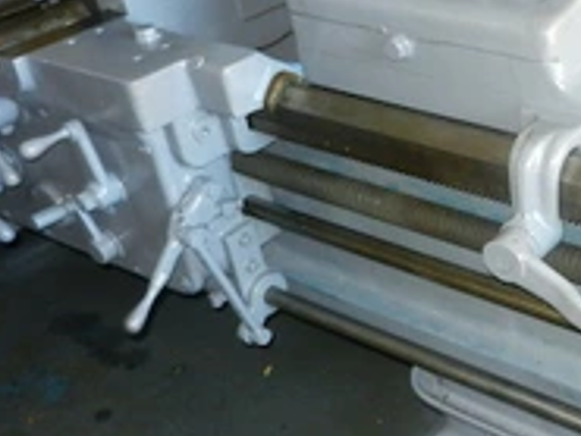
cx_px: 584
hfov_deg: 32.6
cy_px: 141
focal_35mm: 54
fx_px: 907
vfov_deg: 26.9
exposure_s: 1/30
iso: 200
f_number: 3.5
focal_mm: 4.5
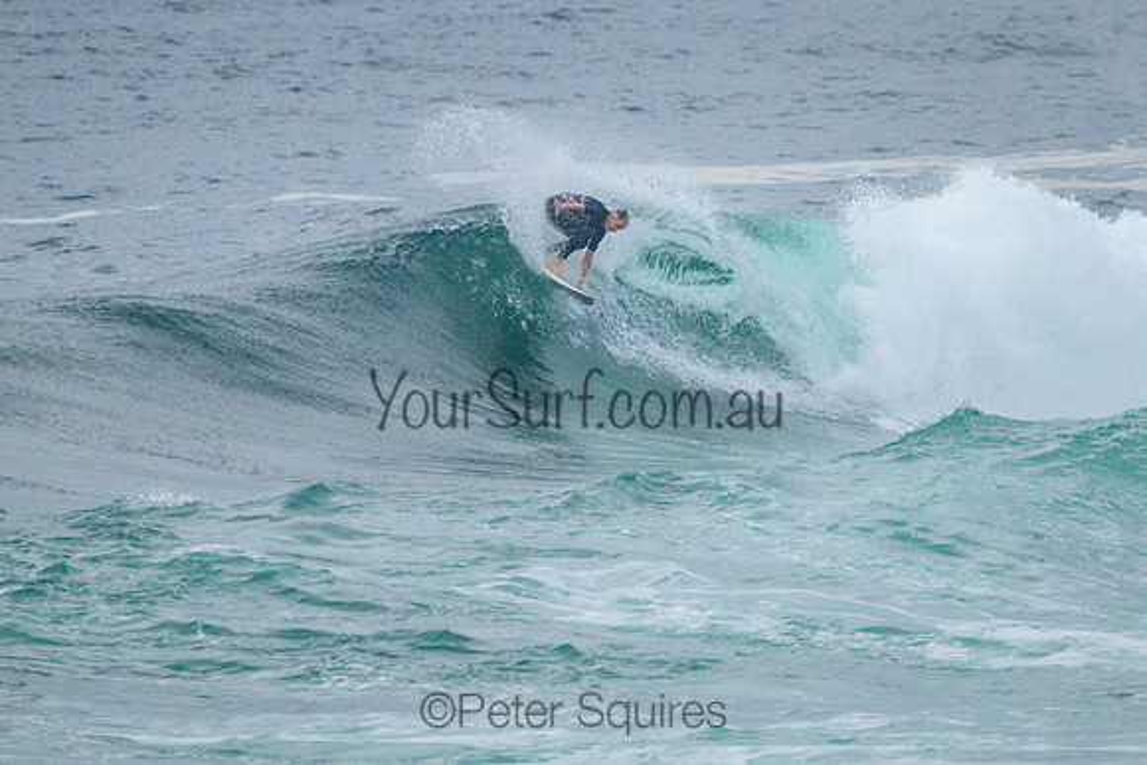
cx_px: 623
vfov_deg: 1.3
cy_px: 319
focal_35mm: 1100
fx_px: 35044
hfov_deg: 1.9
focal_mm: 800
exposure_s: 1/2000
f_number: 11
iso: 2800
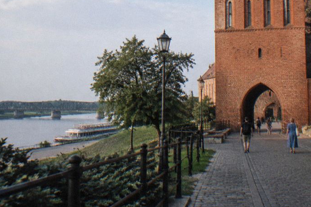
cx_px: 188
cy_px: 59
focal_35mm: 54
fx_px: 466
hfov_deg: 36.7
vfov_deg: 24.8
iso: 320
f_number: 9
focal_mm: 37
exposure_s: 1/250
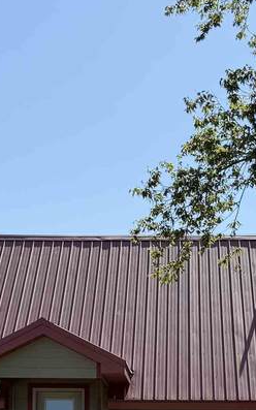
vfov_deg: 23.8
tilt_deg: +1.2
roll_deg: +0.0
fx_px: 916
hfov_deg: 15.9
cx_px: 134
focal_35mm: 82
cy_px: 436
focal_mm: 6.76
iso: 80
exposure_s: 1/3759
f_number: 1.78
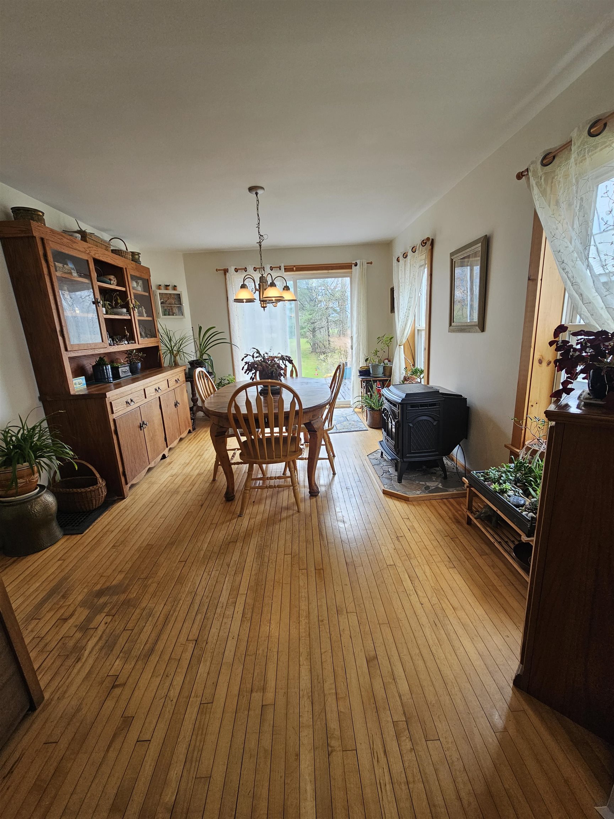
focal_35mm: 13
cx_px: 307
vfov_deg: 106.2
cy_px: 410
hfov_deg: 89.9
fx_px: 307
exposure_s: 1/120
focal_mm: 2.2
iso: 80
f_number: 2.2
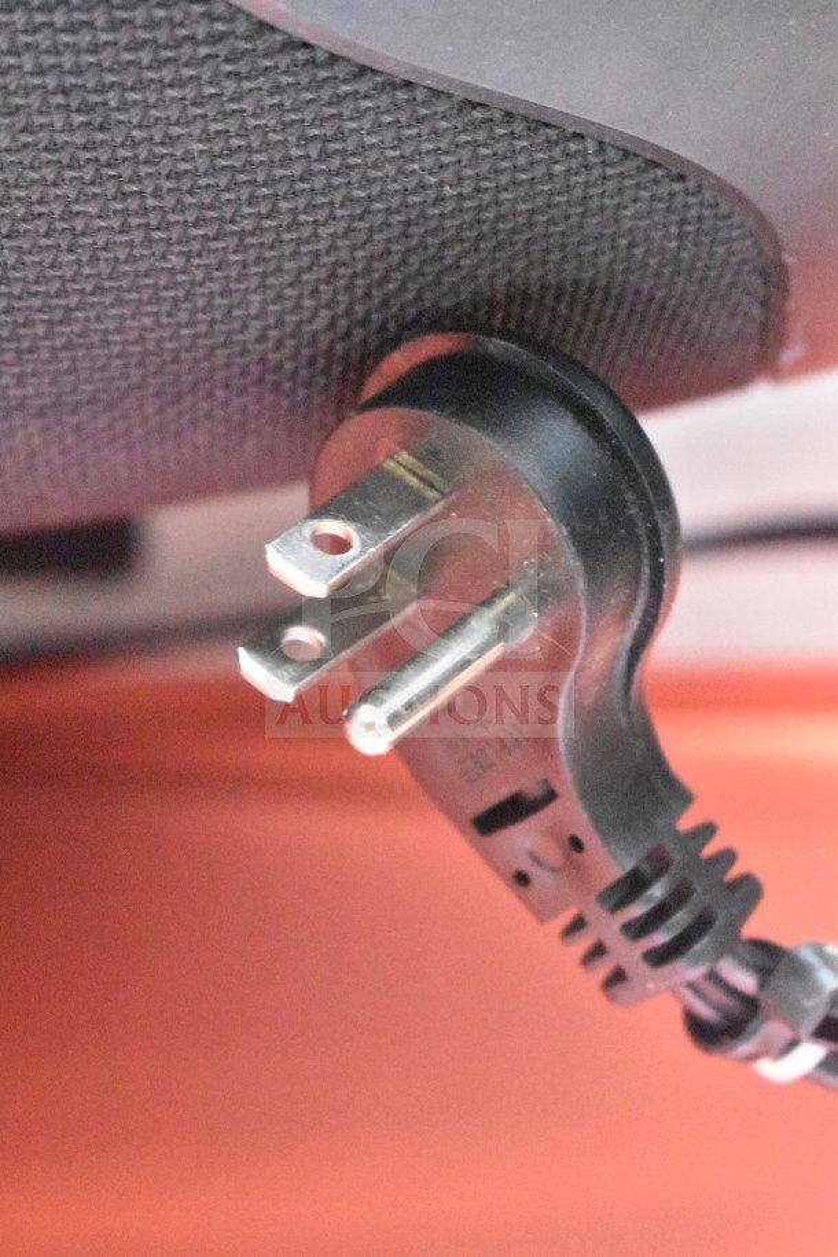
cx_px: 419
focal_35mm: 82
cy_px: 628
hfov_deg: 16.6
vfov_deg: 24.6
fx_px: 2880
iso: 25600
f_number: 5.6
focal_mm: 55
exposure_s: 1/50
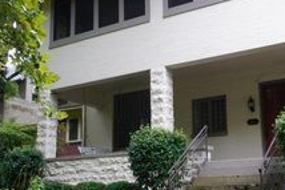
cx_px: 148
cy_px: 120
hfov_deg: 35.6
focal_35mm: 56
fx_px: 444
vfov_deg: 24.2
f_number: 18
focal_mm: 16
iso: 640
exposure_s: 1/13
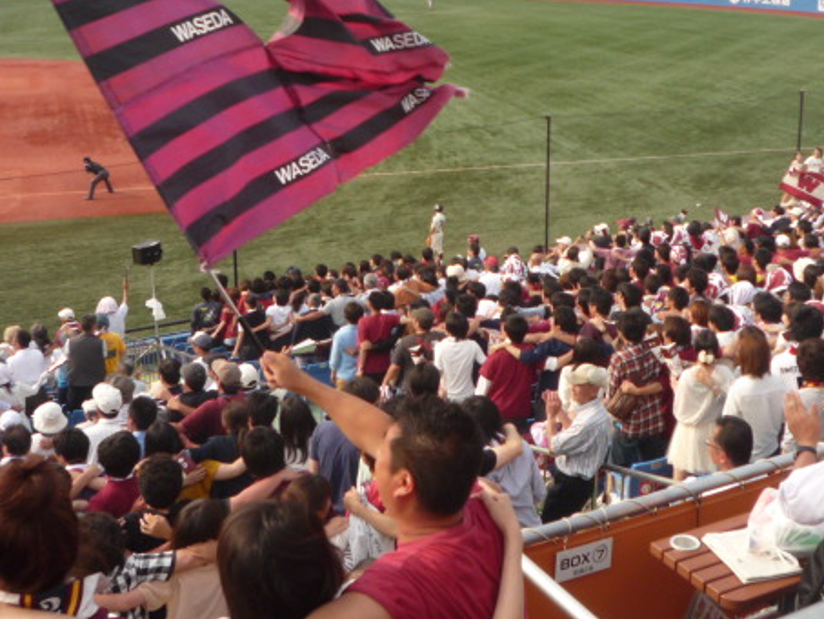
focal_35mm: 48
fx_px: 1143
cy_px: 197
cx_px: 480
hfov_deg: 39.5
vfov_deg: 30.0
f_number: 2.8
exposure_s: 1/640
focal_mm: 4.4
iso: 100
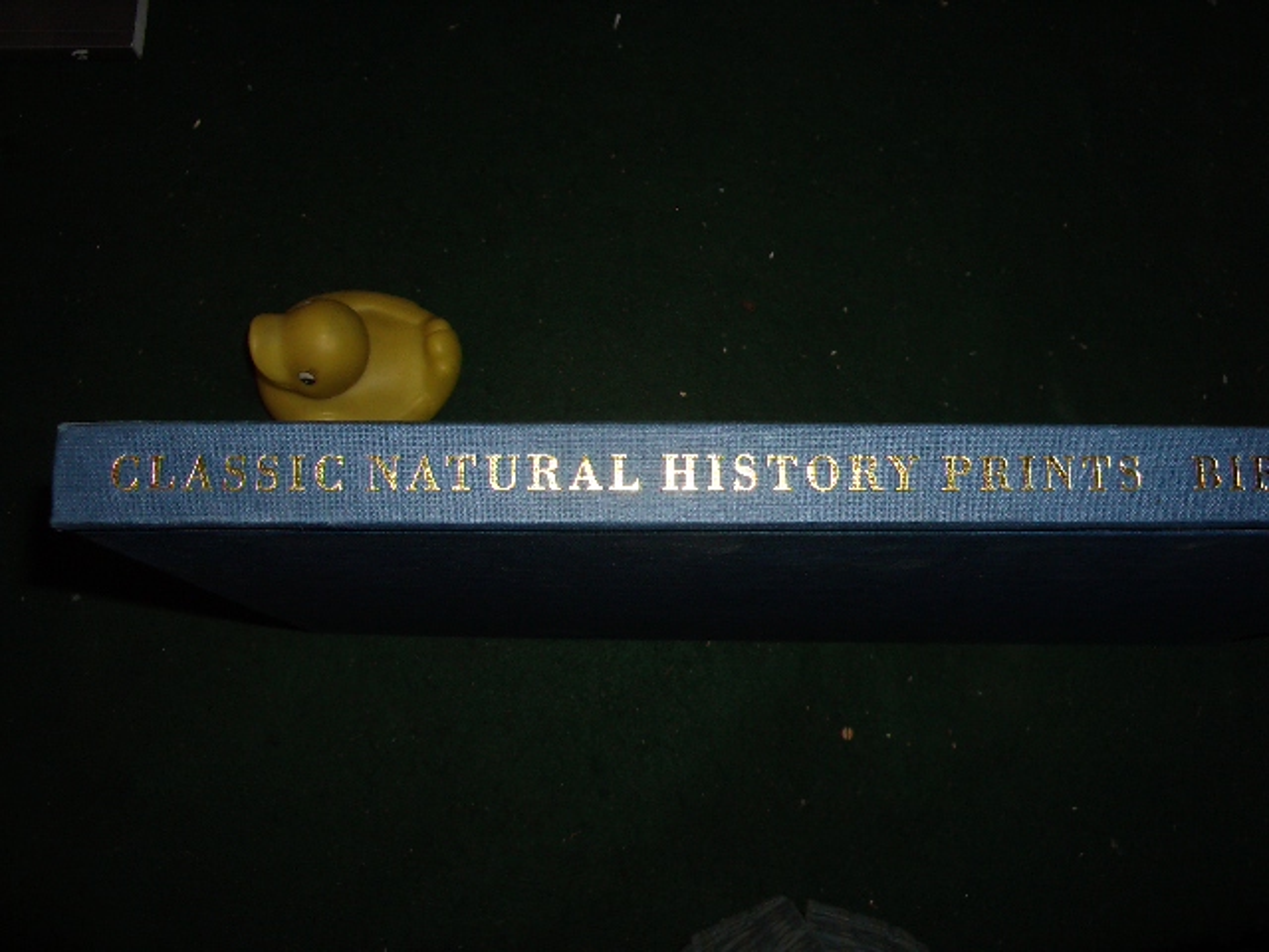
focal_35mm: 35
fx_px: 1283
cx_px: 634
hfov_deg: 52.6
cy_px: 476
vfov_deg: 40.7
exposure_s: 1/60
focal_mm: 5.8
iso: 80
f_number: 4.3
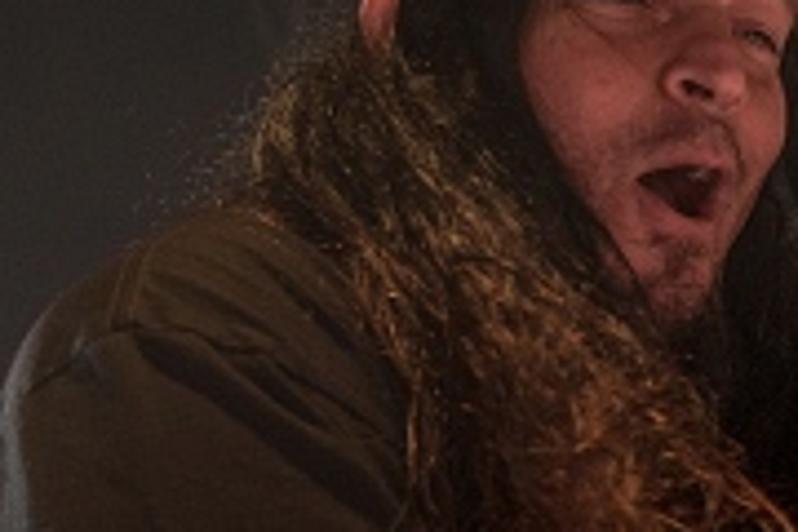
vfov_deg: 14.2
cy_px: 370
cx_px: 745
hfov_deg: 20.7
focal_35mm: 96
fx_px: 2128
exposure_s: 1/125
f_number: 2.8
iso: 800
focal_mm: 24
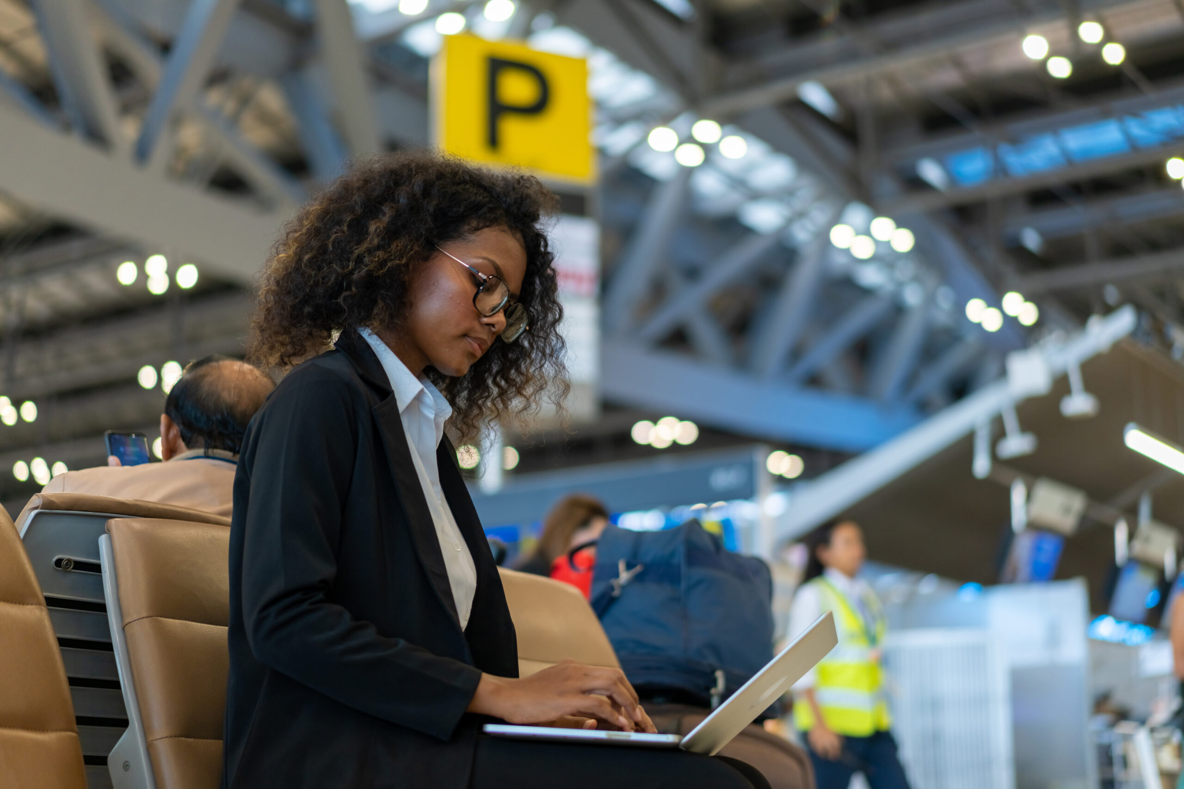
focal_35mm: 55
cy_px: 394
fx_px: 1809
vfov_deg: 24.6
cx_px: 592
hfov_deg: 36.2
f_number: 1.8
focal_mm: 55
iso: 320
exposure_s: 1/250
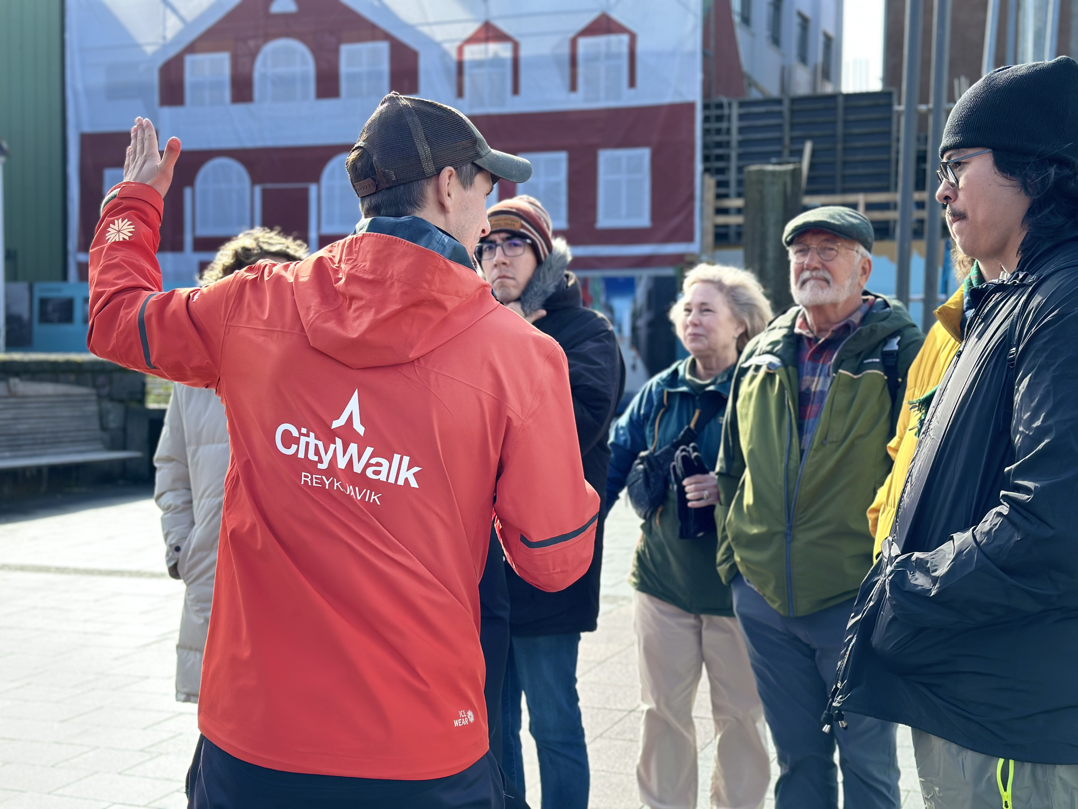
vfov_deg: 30.3
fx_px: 1495
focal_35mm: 48
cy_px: 404
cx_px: 539
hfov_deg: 39.7
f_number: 1.78
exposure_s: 1/1414
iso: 80
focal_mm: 6.86
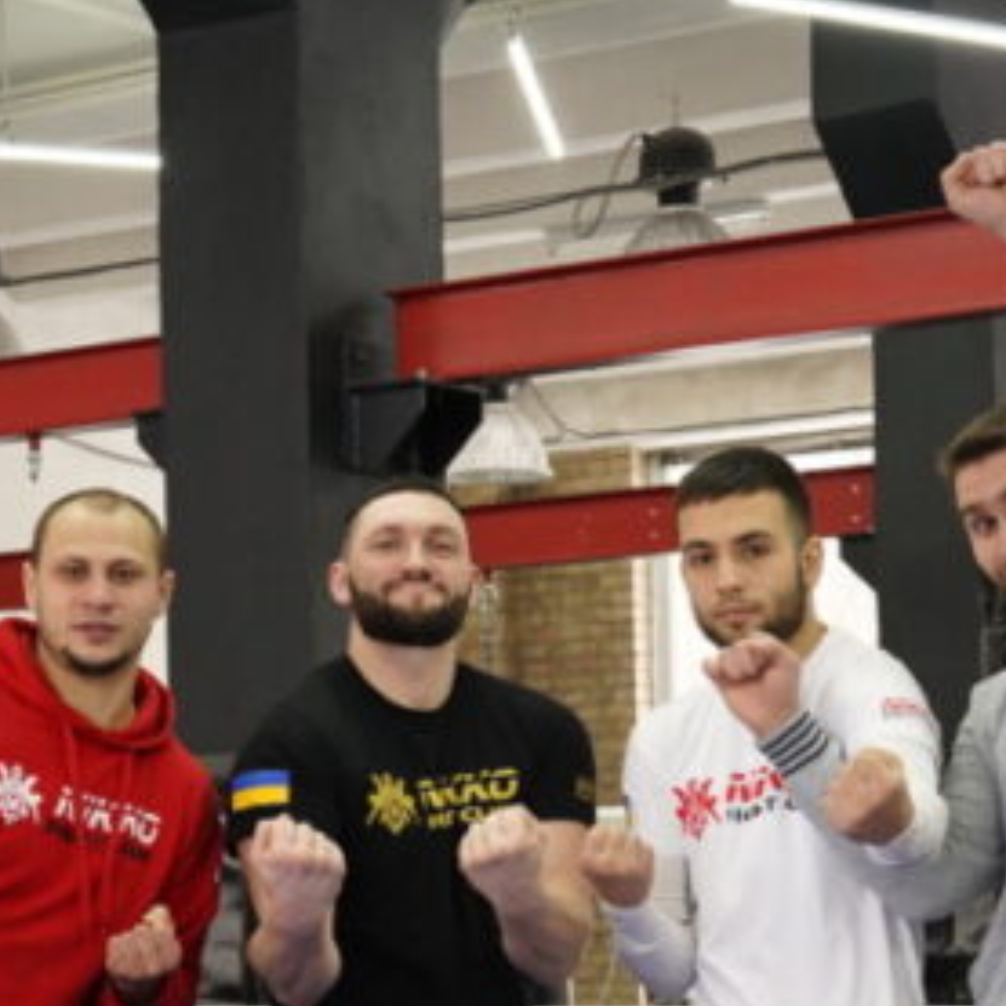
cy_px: 1015
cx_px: 131
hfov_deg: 15.7
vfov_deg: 15.5
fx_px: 3617
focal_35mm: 110
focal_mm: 35
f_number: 5.6
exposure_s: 1/125
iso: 2000
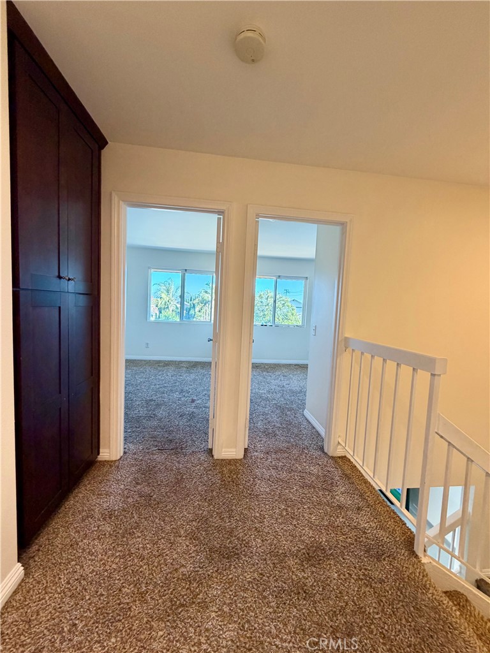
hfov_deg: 85.7
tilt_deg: -3.8
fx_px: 264
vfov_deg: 102.1
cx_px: 245
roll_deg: -1.5
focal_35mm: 14
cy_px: 326
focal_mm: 2.22
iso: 160
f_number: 2.2
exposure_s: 1/60
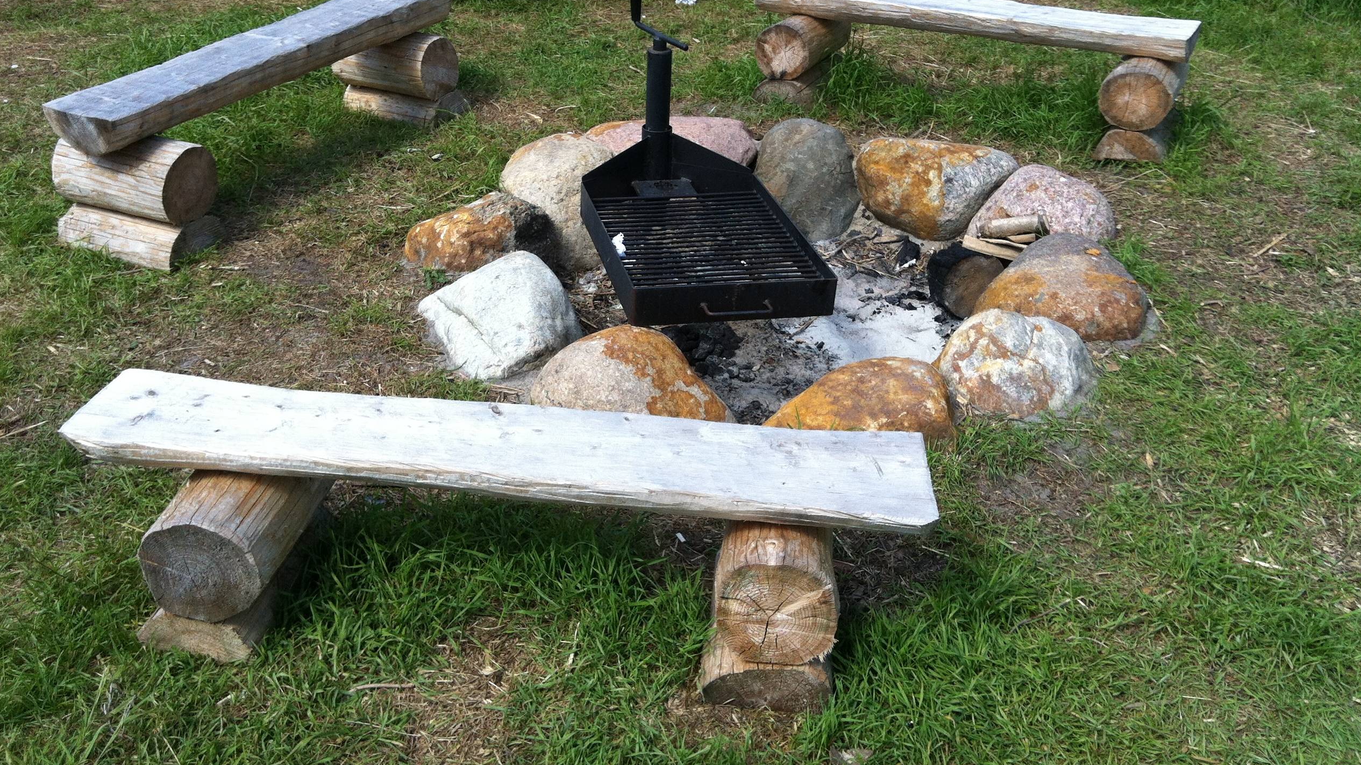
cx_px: 671
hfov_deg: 51.6
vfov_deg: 30.3
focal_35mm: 39
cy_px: 300
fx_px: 1407
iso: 80
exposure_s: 1/591
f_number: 2.8
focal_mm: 3.85
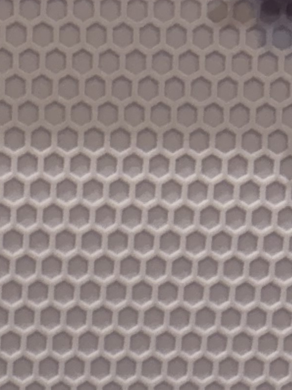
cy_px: 851
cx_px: -183
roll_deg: -1.2
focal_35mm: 122
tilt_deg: -37.4
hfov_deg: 11.5
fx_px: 1372
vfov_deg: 13.2
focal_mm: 6.76
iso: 160
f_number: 1.78
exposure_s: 1/120
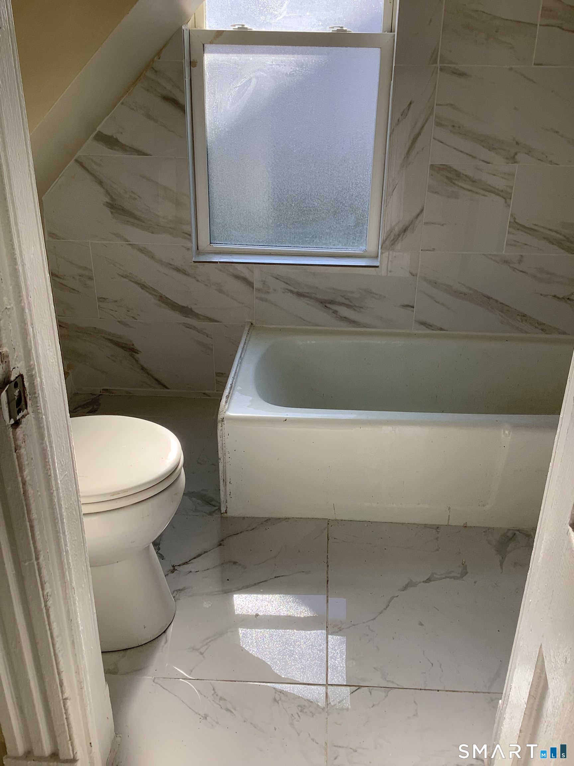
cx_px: 287
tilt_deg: -26.6
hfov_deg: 45.4
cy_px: 383
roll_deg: -0.6
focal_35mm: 31
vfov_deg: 58.4
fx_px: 685
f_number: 2.4
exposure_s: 1/120
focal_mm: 3.3
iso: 32
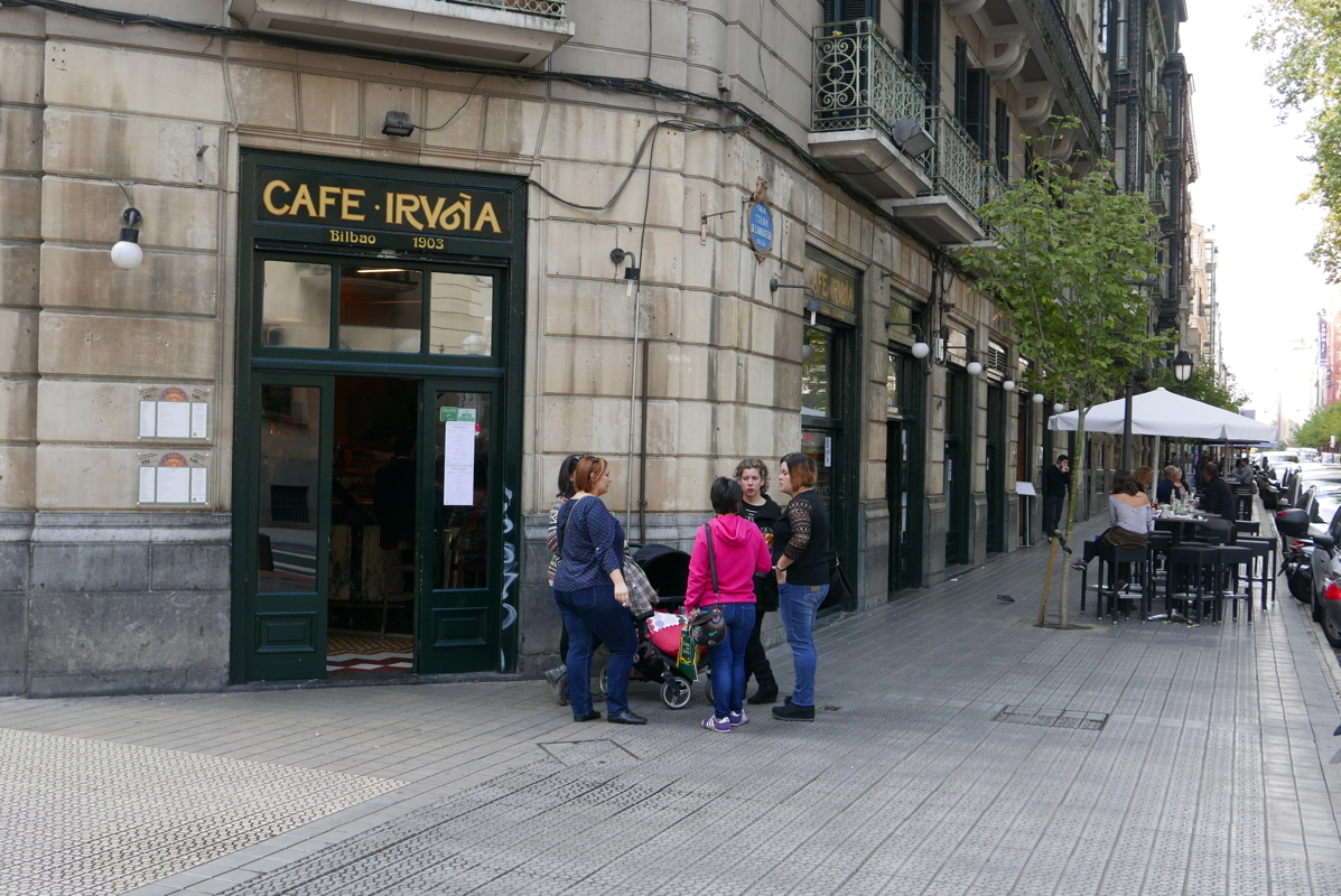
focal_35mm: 38
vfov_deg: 35.1
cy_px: 448
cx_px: 670
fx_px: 1416
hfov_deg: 50.7
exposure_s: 1/125
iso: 200
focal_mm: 17.2
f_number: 4
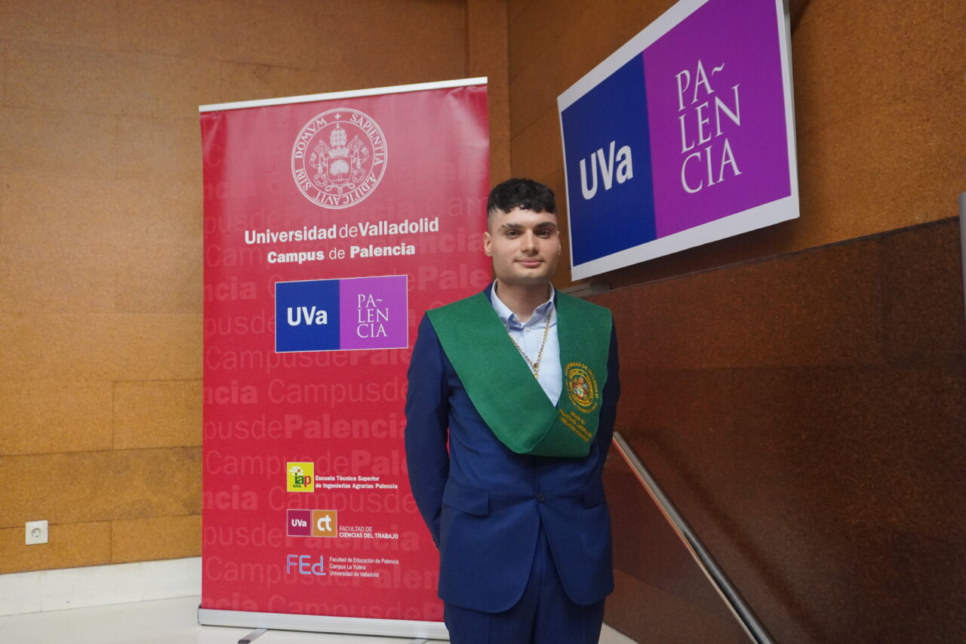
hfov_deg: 61.9
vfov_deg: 43.6
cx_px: 483
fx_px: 805
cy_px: 322
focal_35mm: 30
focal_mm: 20
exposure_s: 1/160
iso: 3200
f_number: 4
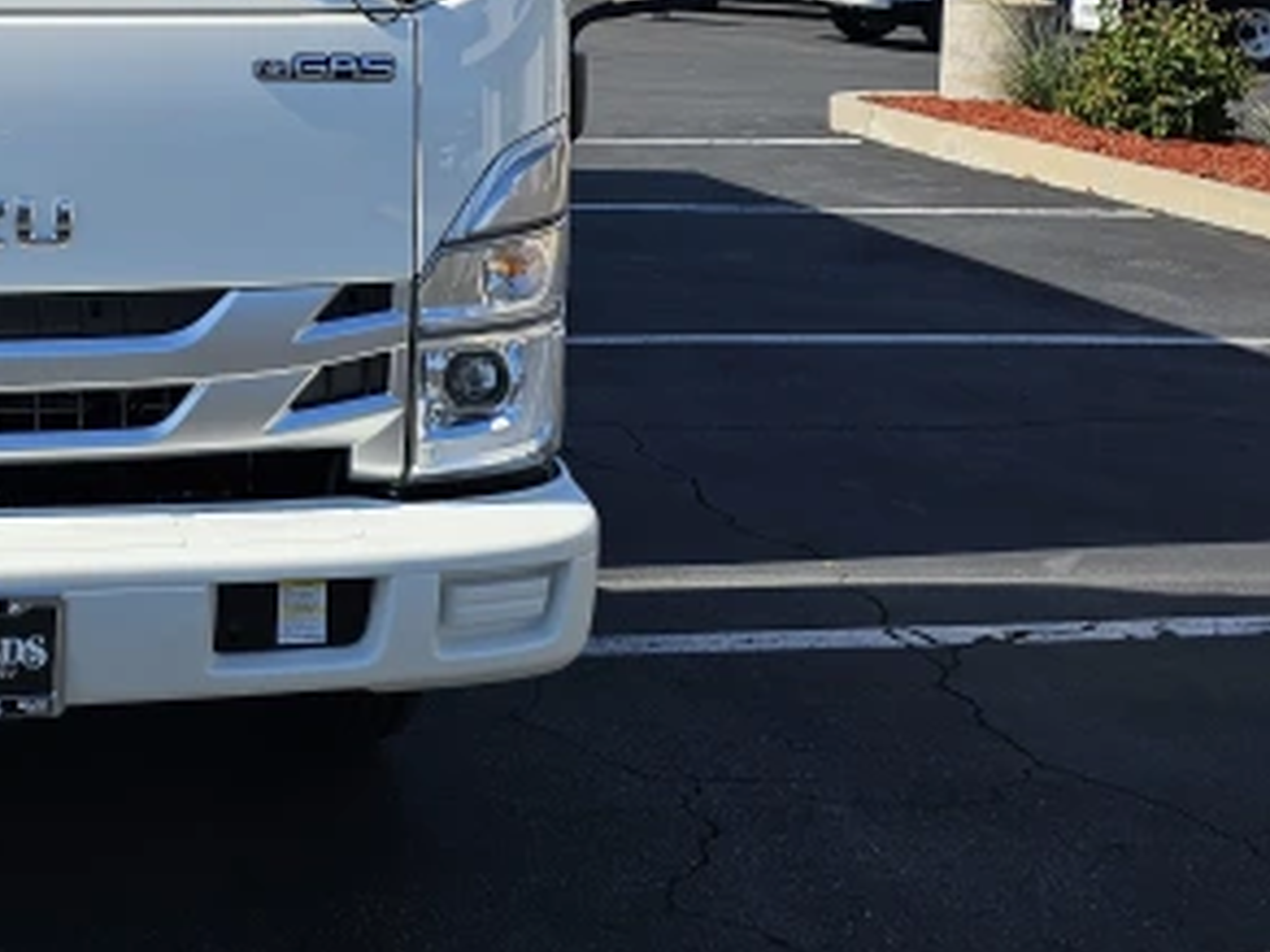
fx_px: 2311
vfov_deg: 21.5
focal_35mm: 63
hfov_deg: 28.5
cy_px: -204
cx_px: -48
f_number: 1.7
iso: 10
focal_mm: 6.3
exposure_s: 1/790
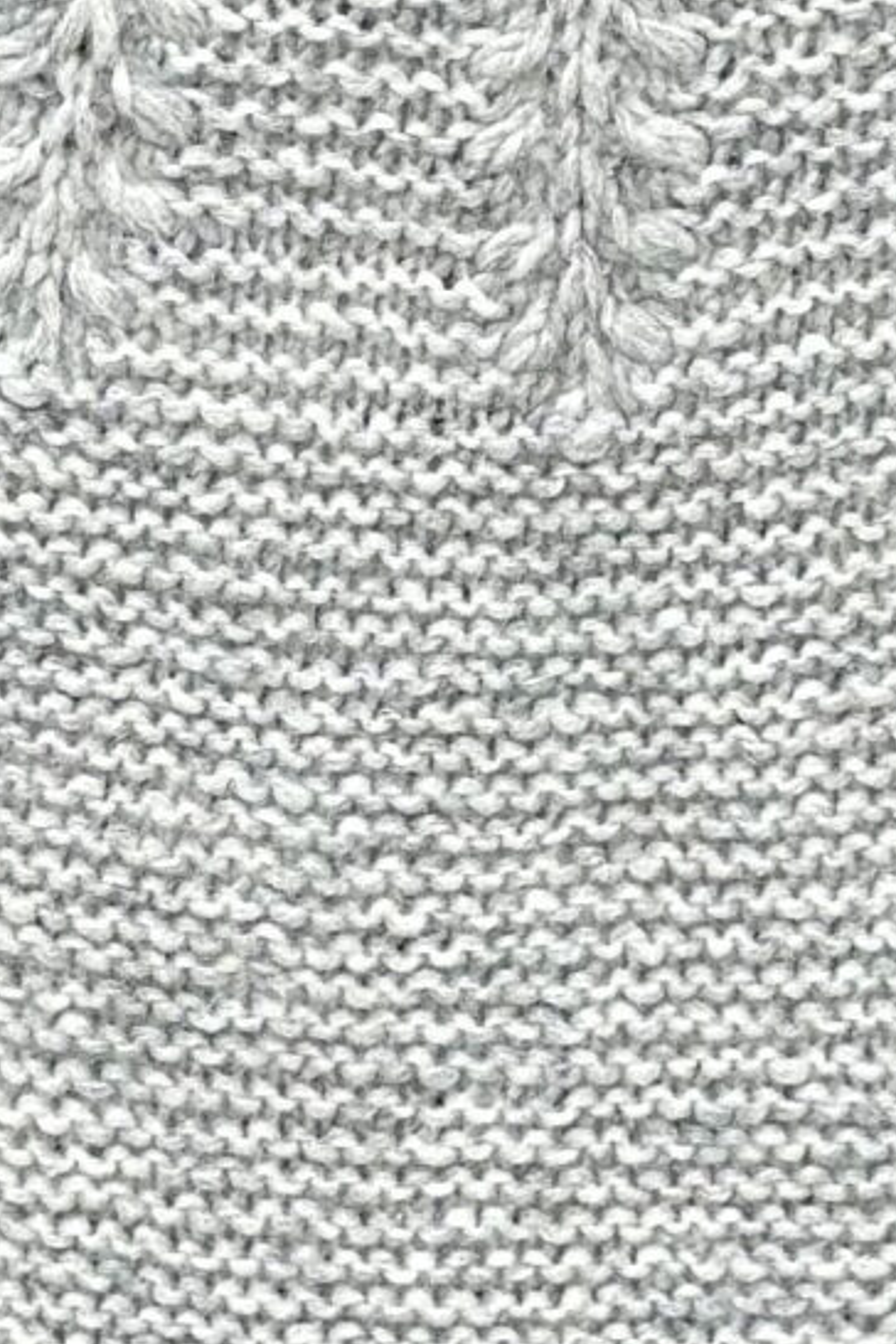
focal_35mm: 234
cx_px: 322
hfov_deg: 5.9
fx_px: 8735
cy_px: 190
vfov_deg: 8.8
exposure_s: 1/570
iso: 80
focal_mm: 6.86
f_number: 1.8
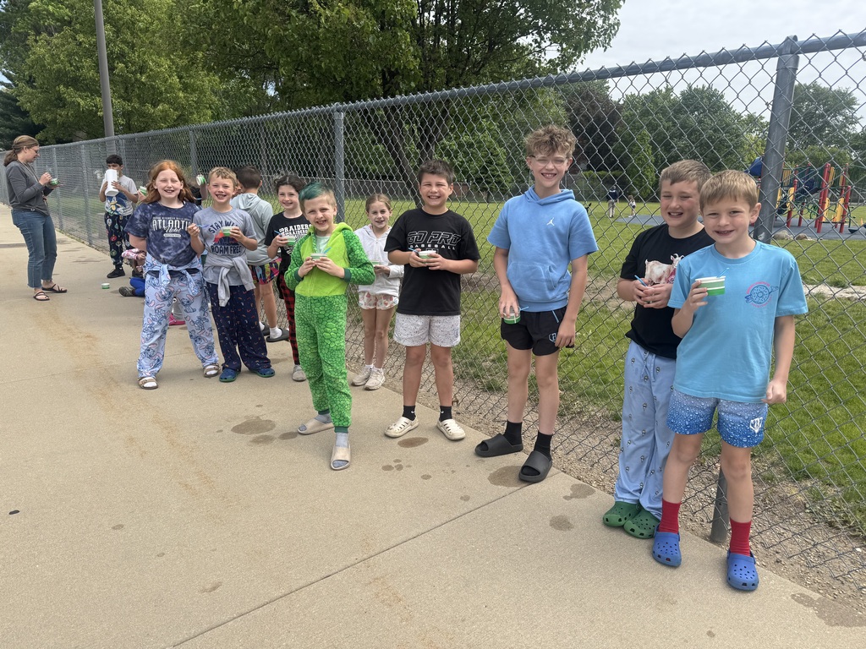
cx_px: 433
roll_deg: -1.5
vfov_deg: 56.8
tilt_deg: -13.5
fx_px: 600
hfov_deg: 71.6
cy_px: 324
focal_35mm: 24
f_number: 1.78
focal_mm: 6.76
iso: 80
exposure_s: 1/2710
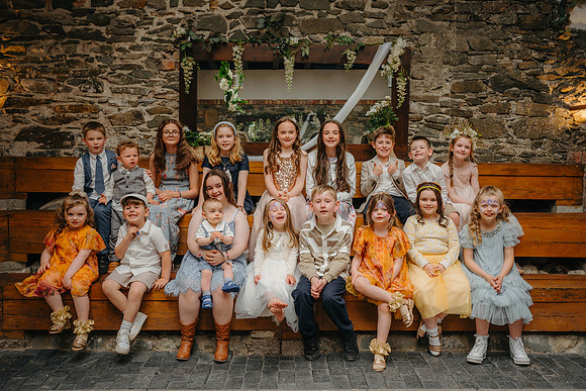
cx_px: 293
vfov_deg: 37.9
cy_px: 196
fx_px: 570
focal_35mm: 35
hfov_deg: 54.4
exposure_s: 1/160
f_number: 3.5
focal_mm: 35
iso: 400
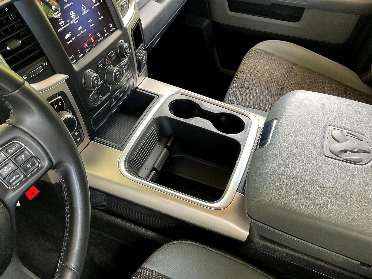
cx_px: 186
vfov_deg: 48.2
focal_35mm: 29
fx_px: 312
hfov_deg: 61.7
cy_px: 140
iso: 64
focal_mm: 3
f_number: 1.8
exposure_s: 1/63
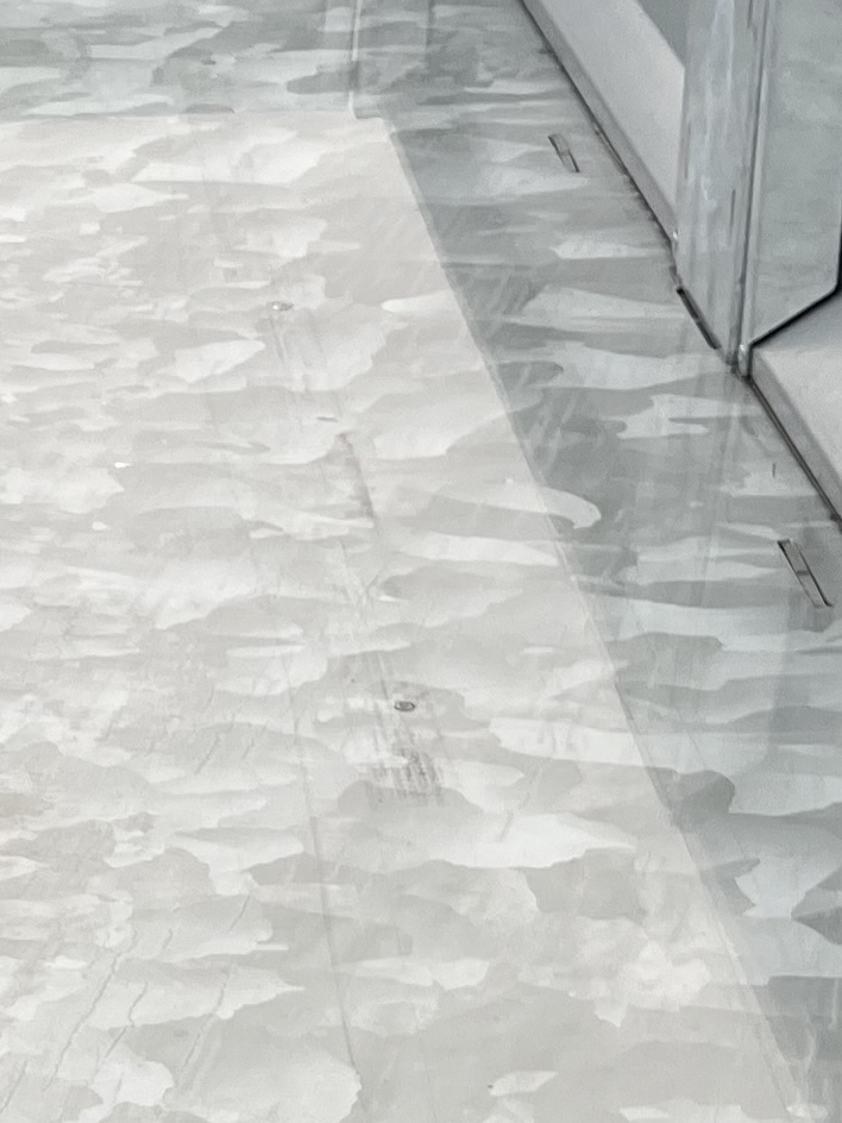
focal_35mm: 111
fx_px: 3600
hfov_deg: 12.6
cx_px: -436
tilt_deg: -30.4
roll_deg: +3.1
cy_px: 1033
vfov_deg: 17.4
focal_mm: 5.1
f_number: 1.6
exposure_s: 1/264
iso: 40
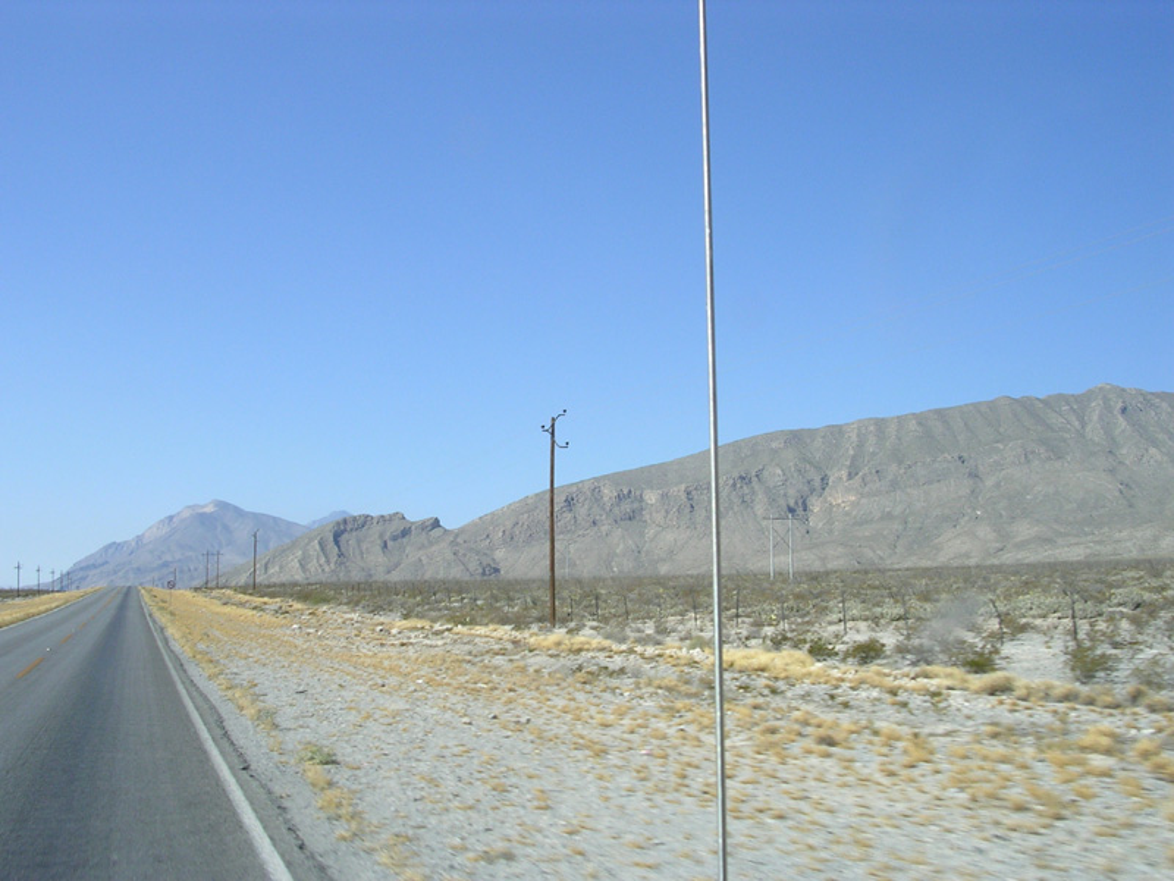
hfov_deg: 49.0
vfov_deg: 37.7
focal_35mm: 38
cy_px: 440
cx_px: 587
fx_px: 1289
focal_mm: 5.8
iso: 50
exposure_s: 1/238
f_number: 5.6
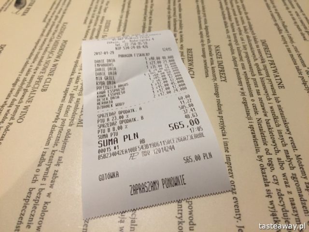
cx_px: 154
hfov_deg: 61.7
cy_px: 116
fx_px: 259
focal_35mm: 29
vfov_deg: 48.2
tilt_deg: -48.7
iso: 200
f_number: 2.2
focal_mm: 4.15
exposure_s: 1/33
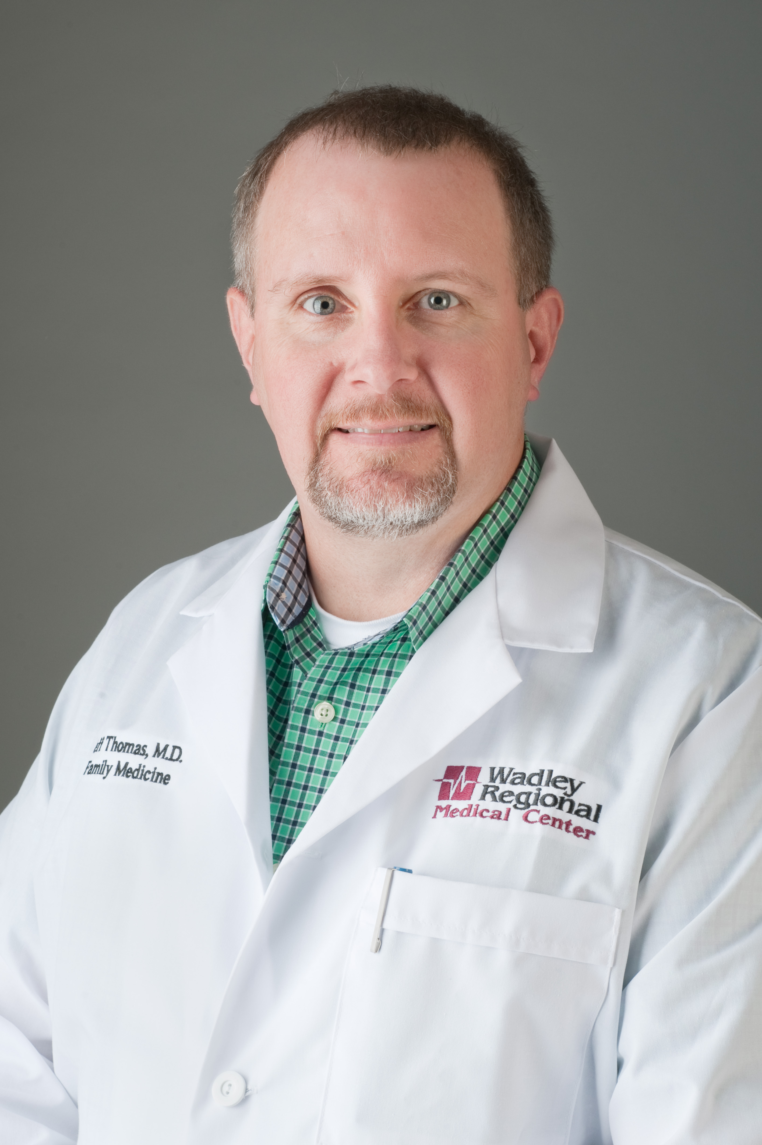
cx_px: 381
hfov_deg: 16.1
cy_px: 572
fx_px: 2702
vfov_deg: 23.9
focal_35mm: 85
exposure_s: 1/200
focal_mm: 85
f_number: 16
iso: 200
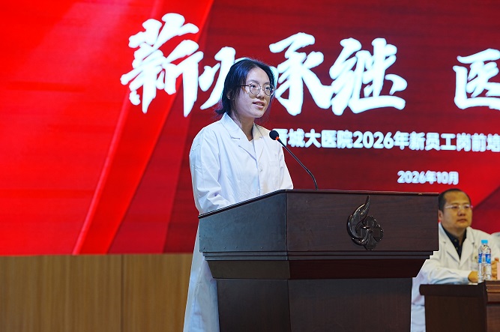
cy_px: 166
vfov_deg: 12.5
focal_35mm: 109
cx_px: 250
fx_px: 1512
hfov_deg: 18.8
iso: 640
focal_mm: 109
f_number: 4
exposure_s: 1/125
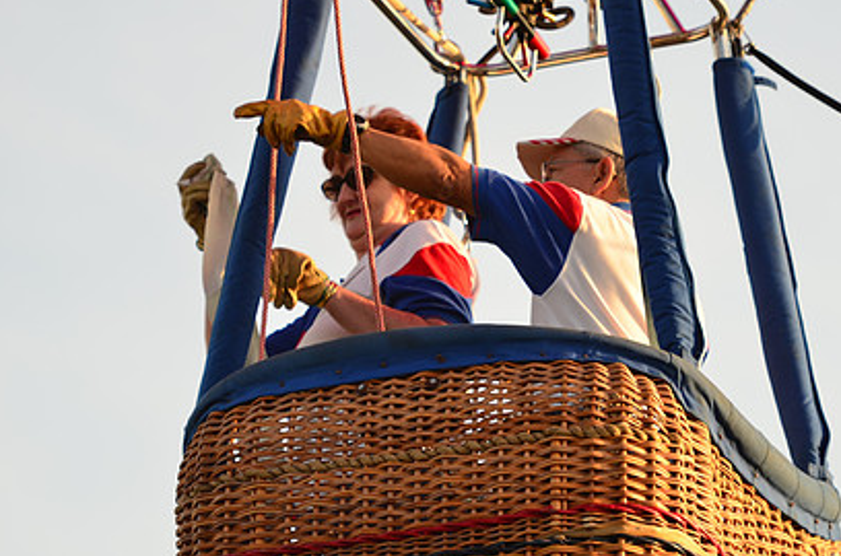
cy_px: 305
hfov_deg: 6.5
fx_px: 7458
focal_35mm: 320
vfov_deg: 4.3
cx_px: 528
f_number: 2.8
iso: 100
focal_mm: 150
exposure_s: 1/400
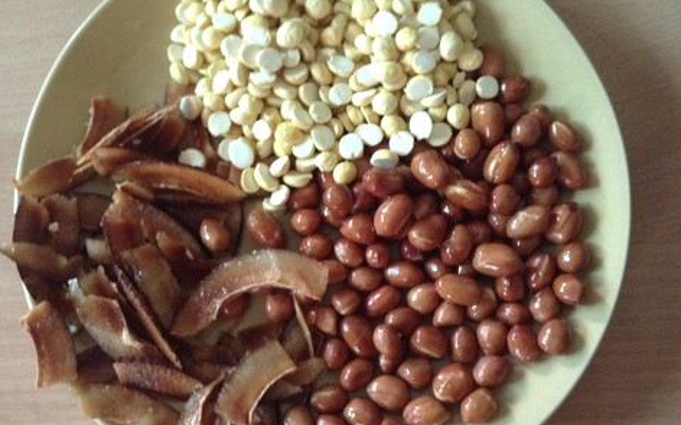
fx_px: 687
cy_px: 217
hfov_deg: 52.7
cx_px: 345
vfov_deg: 34.4
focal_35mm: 37
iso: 320
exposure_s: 1/15
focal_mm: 3.3
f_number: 2.4
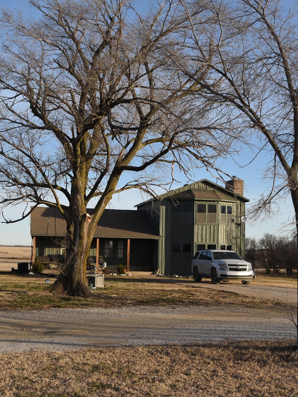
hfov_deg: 30.2
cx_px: 169
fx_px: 551
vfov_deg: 39.6
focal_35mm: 48
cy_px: 183
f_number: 7.1
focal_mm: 28
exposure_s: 1/200
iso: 100
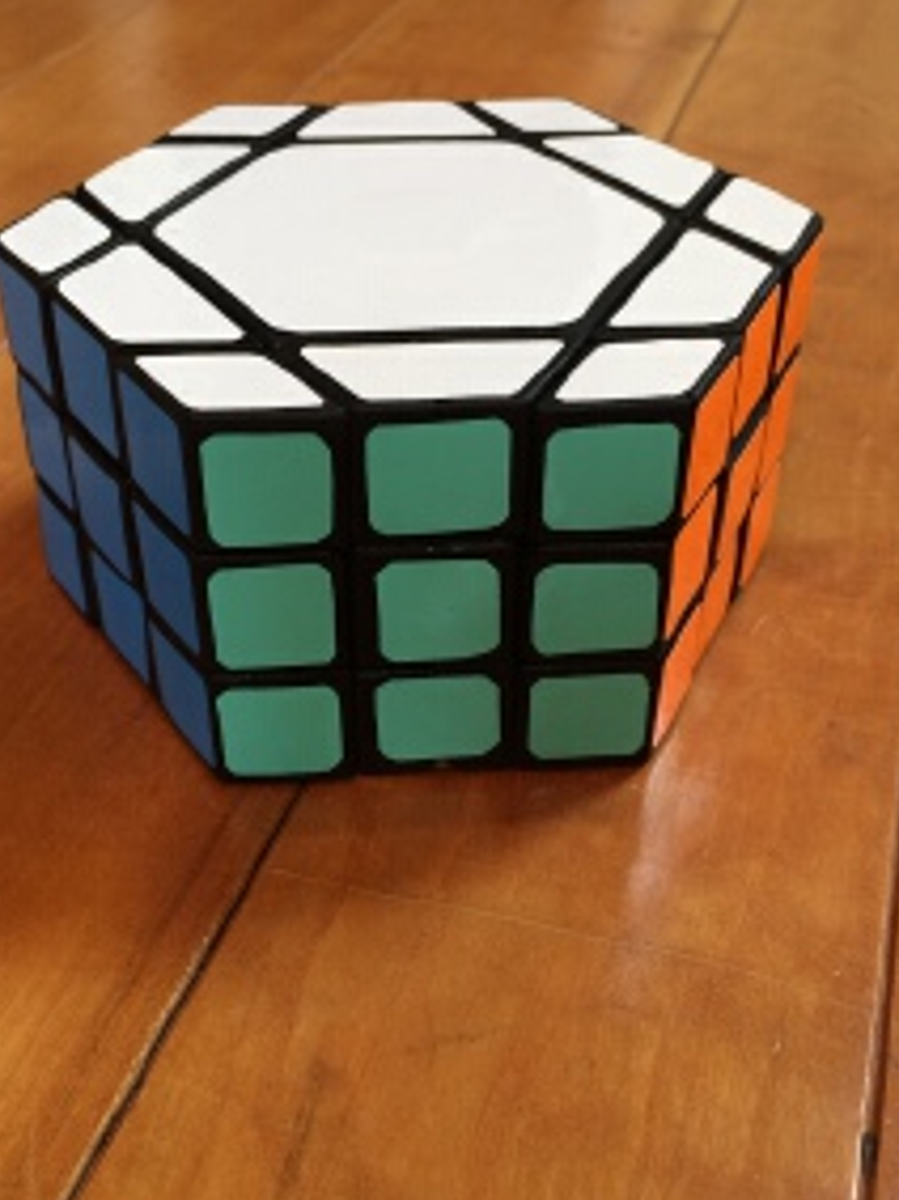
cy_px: 636
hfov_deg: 35.1
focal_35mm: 41
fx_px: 1421
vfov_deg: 45.8
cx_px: 411
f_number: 2.2
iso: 40
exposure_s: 1/30
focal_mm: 4.15
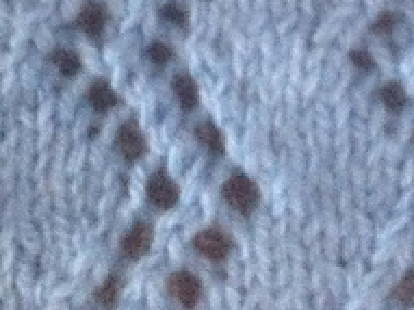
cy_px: -195
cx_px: 338
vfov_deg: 11.9
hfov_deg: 16.7
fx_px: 1398
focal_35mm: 117
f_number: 2.4
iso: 500
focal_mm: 4.28
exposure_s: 1/15
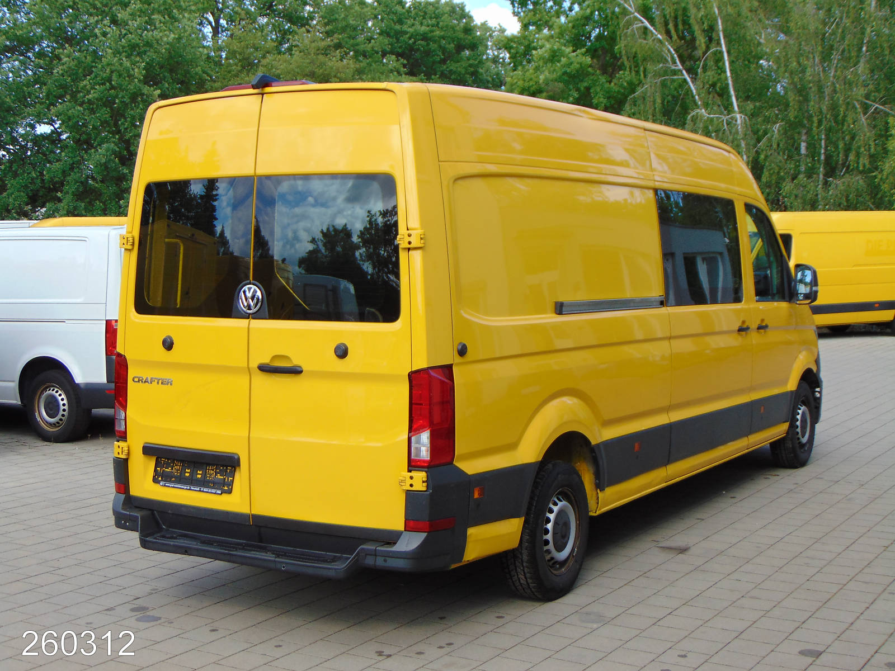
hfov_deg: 38.2
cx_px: 448
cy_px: 336
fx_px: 1293
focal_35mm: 50
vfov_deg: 29.1
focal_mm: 9
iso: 80
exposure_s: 1/400
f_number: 3.5
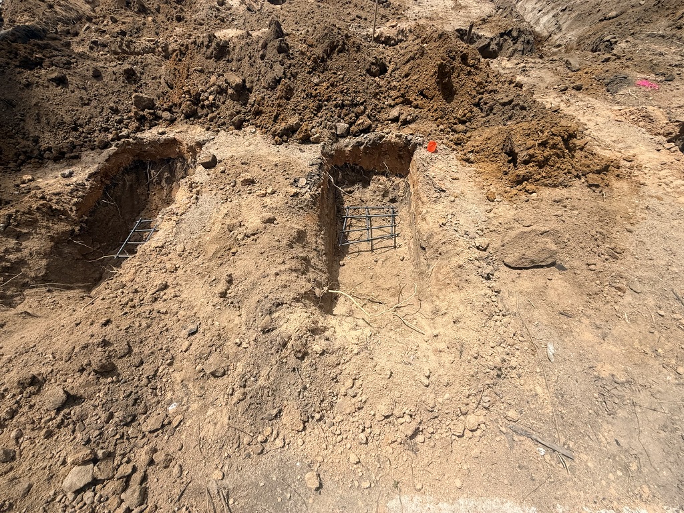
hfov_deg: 102.1
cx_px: 342
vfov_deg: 85.7
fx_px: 277
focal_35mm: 14
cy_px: 256
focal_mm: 2.22
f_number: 2.2
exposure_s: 1/2717
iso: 50
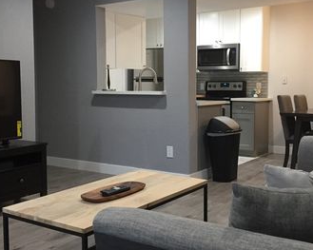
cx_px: 182
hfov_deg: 42.8
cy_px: 109
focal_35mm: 43
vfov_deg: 34.8
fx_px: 398
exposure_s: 1/30
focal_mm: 4.15
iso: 160
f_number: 2.2
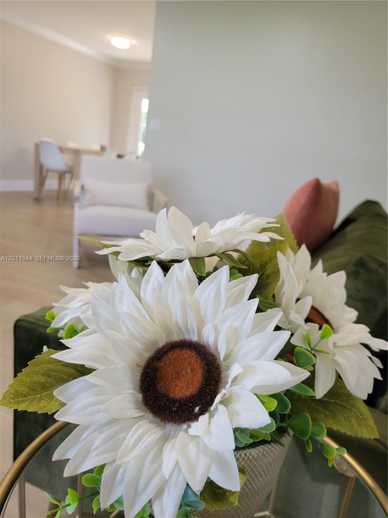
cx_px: 194
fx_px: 389
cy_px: 259
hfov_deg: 53.1
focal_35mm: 26
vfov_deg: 67.3
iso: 320
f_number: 1.8
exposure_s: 1/120
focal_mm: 5.4
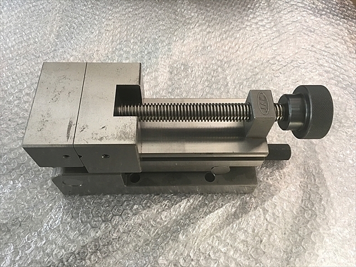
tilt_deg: -60.6
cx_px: 178
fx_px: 298
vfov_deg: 48.2
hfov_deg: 61.7
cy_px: 134
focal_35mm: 29
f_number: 2.2
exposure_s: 1/30
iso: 40
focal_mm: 4.15
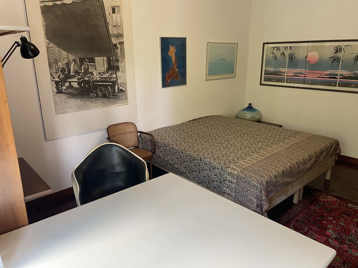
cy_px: 134
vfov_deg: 53.1
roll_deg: +0.9
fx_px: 269
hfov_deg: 67.3
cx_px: 179
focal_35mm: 26
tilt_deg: -16.7
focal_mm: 4.2
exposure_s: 1/78
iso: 125
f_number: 1.6
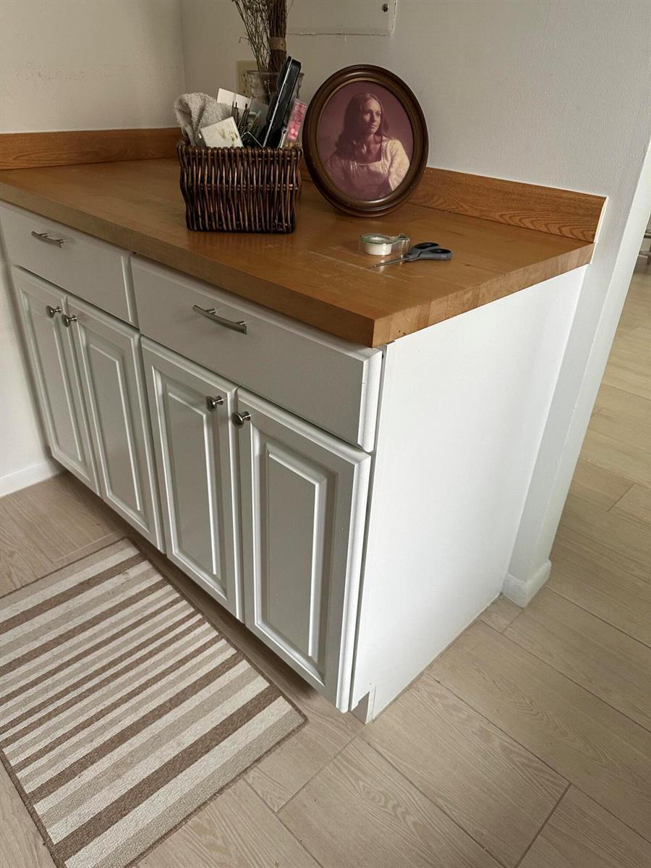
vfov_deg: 71.6
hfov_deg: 56.8
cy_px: 434
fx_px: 602
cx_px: 326
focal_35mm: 24
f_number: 1.78
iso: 250
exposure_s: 1/70
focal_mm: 6.86
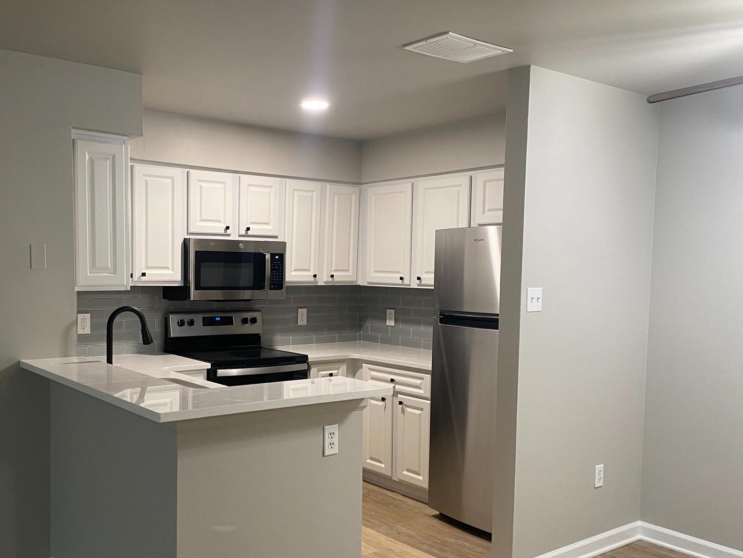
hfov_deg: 53.4
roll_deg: -1.1
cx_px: 281
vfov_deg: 41.8
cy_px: 307
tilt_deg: -3.2
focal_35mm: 34
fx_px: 730
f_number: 1.8
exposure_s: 1/60
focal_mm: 4.25
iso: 200
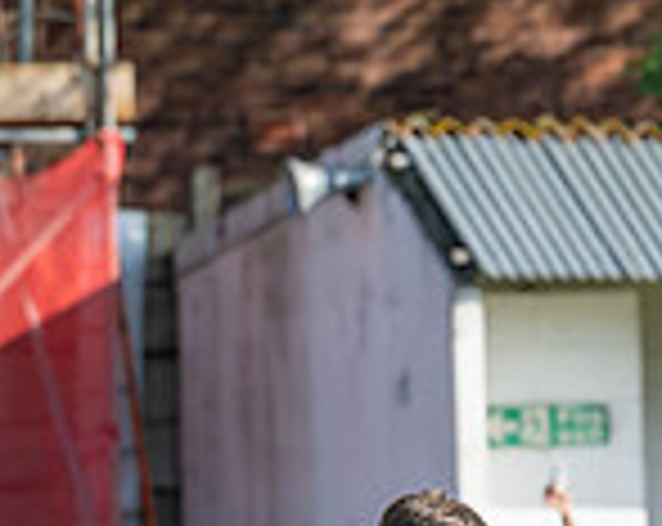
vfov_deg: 2.0
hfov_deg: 2.5
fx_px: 15232
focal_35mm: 779
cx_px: 1124
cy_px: 944
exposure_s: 1/2500
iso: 400
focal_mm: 120
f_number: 4
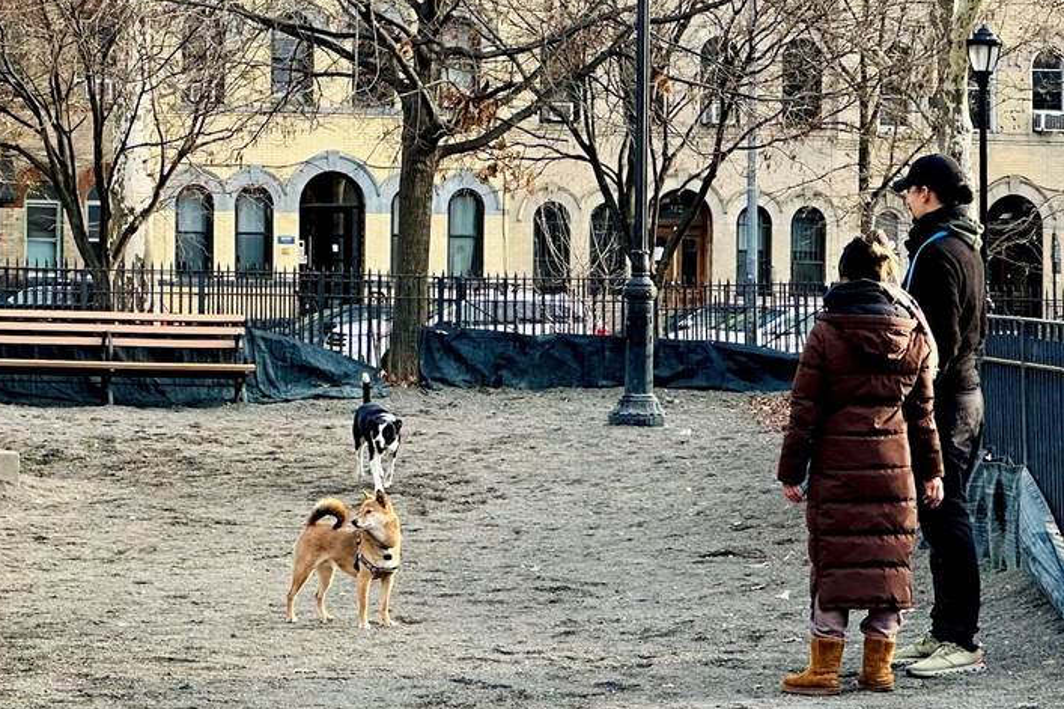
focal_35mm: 145
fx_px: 4284
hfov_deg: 14.1
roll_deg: -1.9
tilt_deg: +1.9
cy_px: 89
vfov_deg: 9.4
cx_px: 318
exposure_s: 1/154
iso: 32
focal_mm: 9
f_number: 2.8
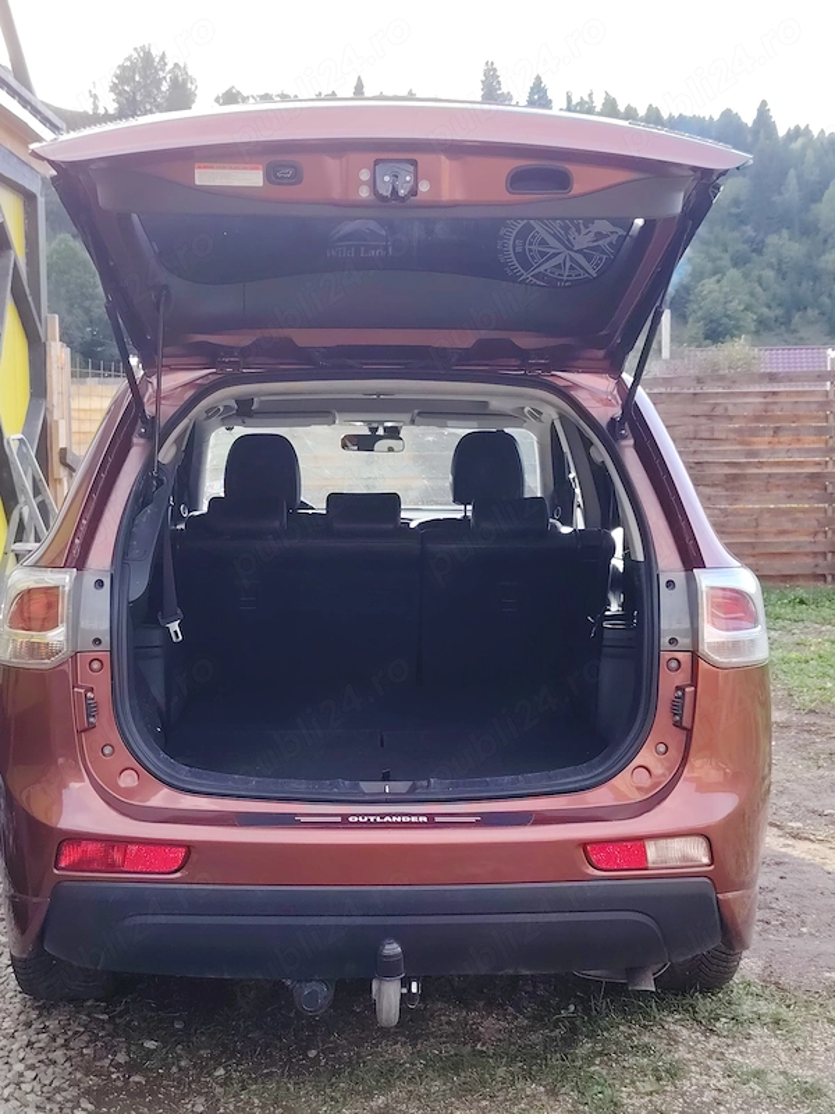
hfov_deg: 30.3
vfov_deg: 39.7
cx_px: 418
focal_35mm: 48
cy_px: 557
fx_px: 1544
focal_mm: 5.25
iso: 100
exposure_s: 1/148
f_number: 1.75
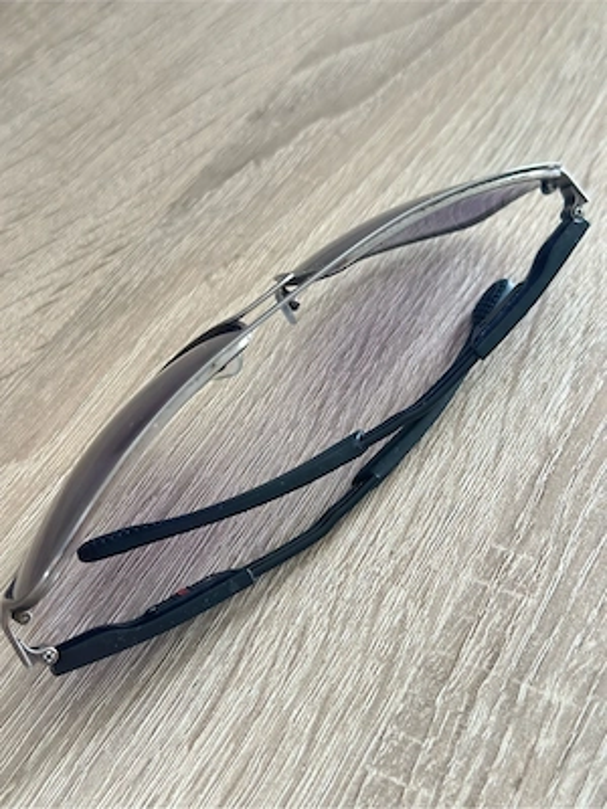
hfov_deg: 30.3
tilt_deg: -51.0
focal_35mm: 48
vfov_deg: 39.7
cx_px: 304
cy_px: 404
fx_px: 1122
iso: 400
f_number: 1.78
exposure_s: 1/47
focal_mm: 6.86
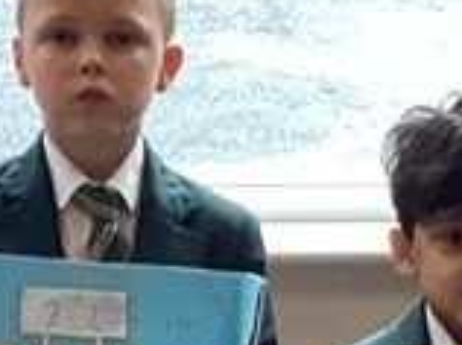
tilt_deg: -15.5
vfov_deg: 6.2
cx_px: 50
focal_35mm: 236
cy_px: 439
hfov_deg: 8.4
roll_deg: +0.4
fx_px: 3145
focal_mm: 3.3
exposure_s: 1/100
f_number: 2.4
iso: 80
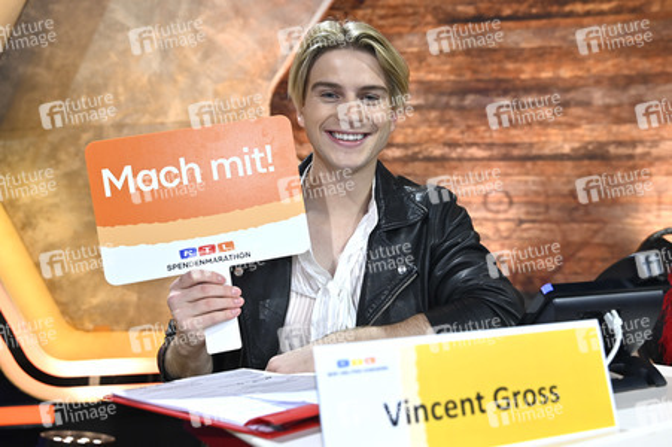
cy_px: 224
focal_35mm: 35
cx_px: 336
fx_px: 653
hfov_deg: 54.5
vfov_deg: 37.8
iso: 1000
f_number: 4
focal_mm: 35
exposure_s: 1/200
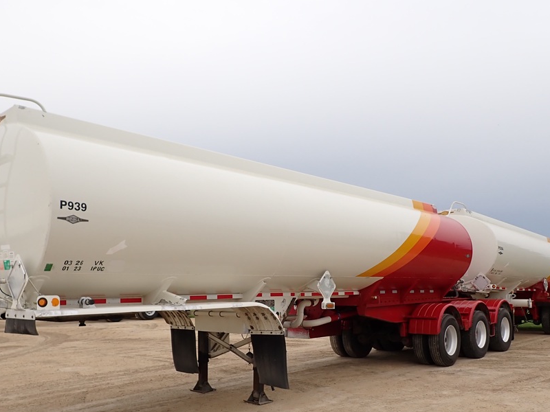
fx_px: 508
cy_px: 262
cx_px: 261
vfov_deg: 43.8
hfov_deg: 56.8
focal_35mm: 32
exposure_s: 1/640
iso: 100
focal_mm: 4.5
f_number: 2.8
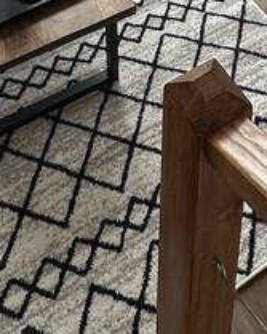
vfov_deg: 19.4
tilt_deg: -21.2
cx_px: 137
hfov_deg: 22.8
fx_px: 662
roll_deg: +0.1
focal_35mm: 67
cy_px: -299
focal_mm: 2.22
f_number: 2.2
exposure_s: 1/203
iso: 40
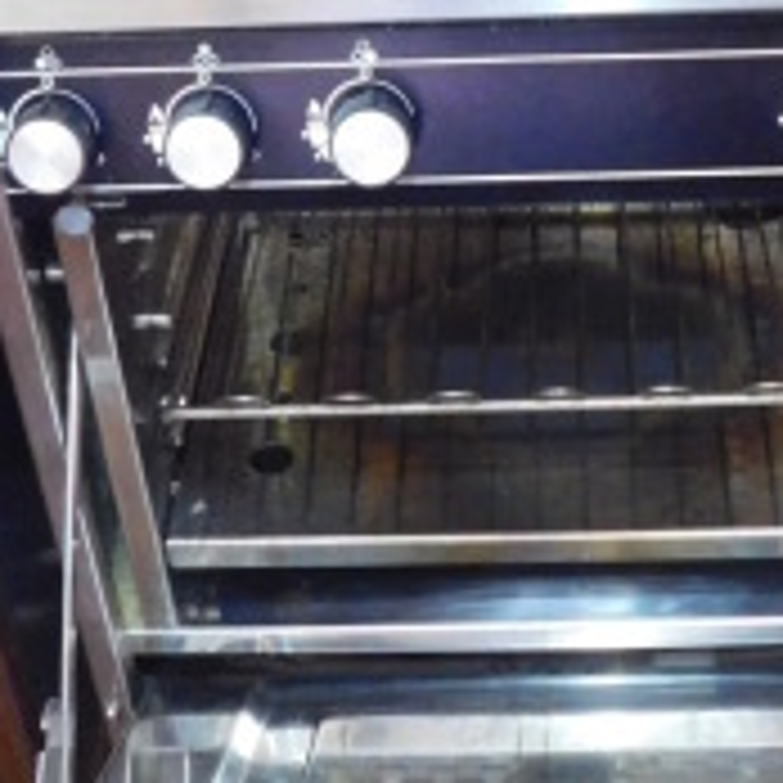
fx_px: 1868
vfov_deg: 23.4
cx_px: 522
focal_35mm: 73
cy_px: 189
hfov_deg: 23.6
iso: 800
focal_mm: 4.1
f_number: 3
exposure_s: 1/8
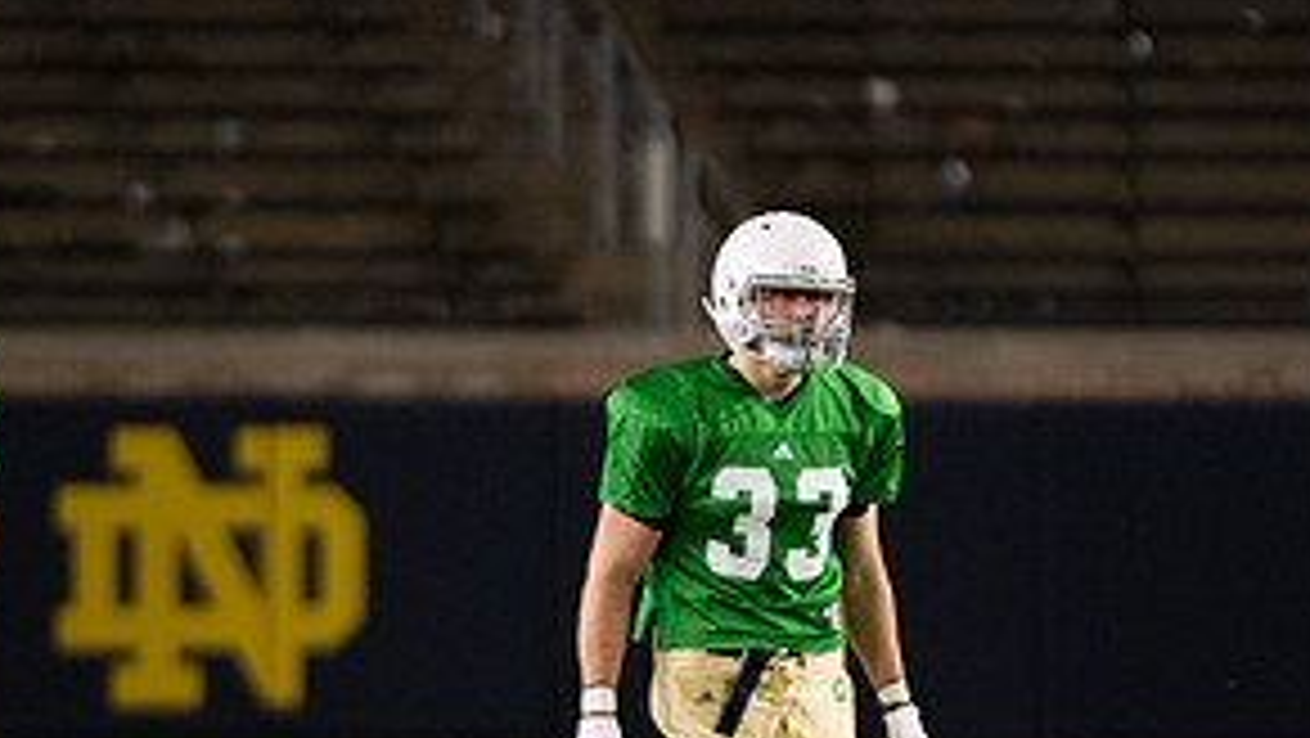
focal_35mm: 836
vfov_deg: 1.5
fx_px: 29053
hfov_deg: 2.6
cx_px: 734
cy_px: 479
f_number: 4
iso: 5000
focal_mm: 400
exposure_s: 1/500
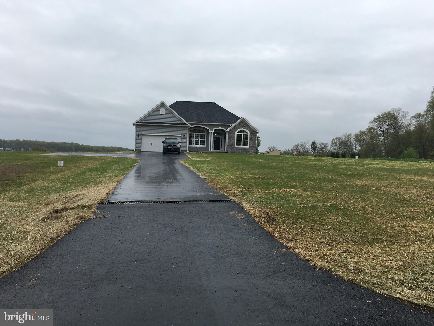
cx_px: 217
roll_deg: -1.1
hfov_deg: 61.7
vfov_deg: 48.2
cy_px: 163
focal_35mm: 29
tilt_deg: +0.3
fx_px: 364
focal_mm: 4.15
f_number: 2.2
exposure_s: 1/1026
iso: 25
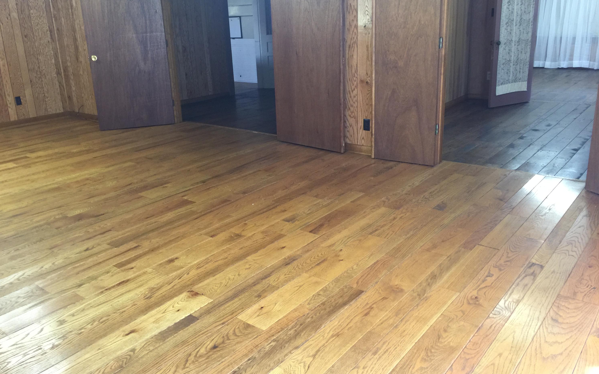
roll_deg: +1.8
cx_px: 298
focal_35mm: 31
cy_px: 168
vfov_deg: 40.5
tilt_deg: -15.3
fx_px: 506
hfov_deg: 61.2
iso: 64
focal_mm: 4.15
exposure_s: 1/15
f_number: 2.2
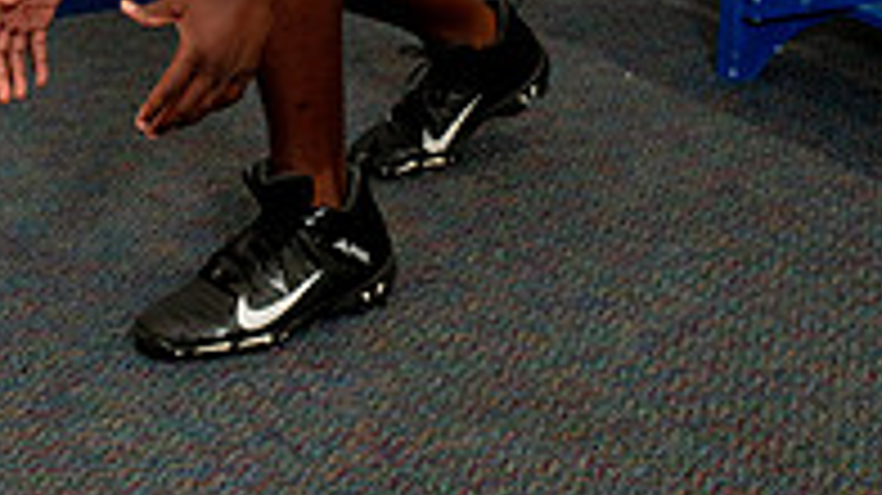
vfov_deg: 10.5
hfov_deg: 20.0
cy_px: -504
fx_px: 2478
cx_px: 220
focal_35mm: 106
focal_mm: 44
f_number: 6.3
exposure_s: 1/160
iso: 500
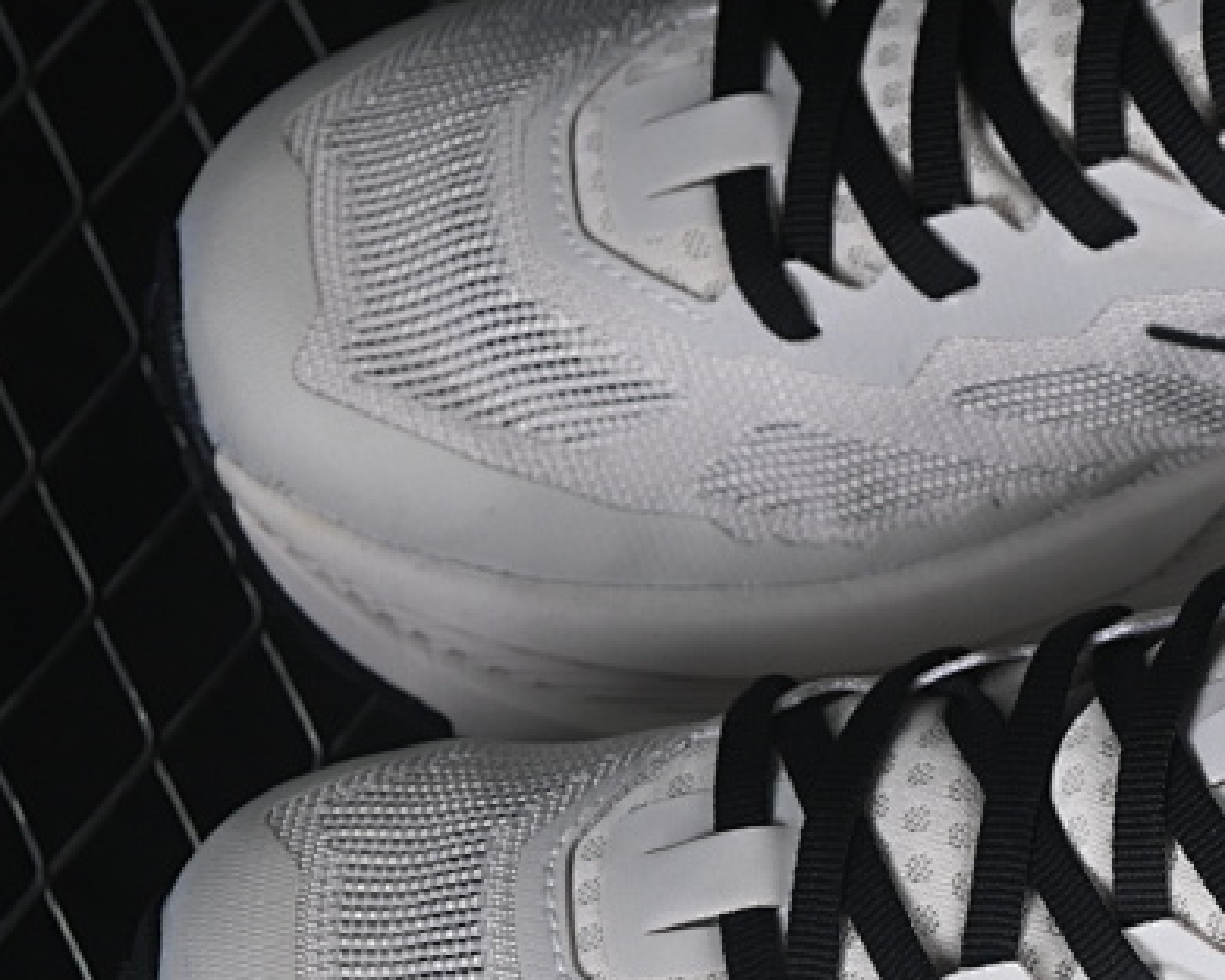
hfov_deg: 9.8
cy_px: 710
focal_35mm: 195
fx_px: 7070
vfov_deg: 7.9
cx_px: 1382
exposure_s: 1/80
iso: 160
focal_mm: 50
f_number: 7.1
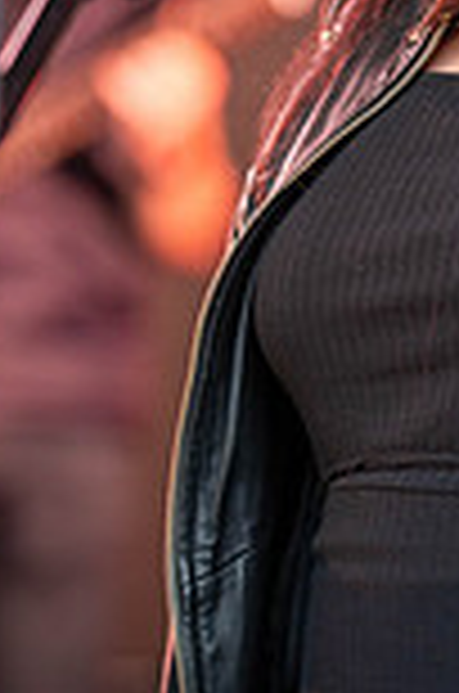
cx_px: 461
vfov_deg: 8.3
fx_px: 4764
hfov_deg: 5.5
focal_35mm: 248
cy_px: 162
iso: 450
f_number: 1.8
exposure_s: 1/200
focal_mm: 85
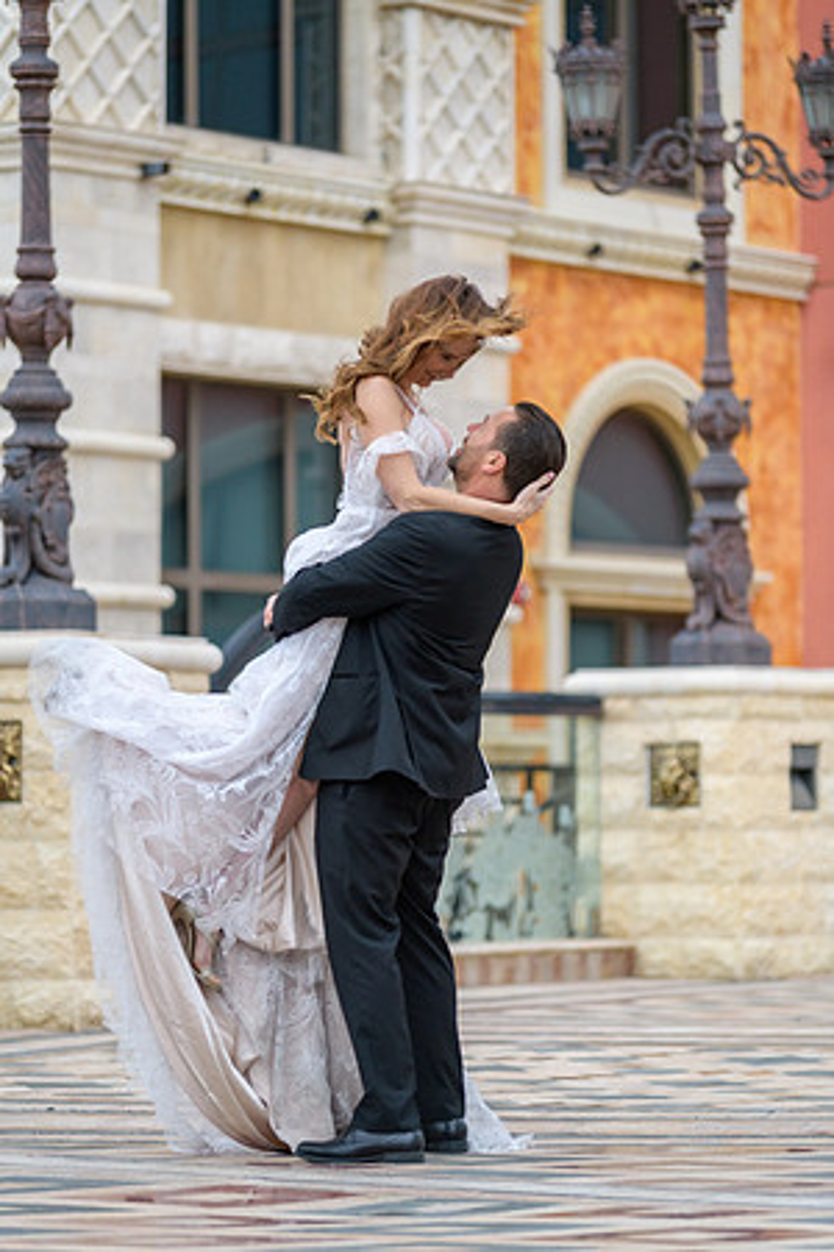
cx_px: 417
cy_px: 626
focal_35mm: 140
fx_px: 4865
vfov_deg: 14.7
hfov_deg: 9.8
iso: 400
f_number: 2.8
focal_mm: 140
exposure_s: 1/3200
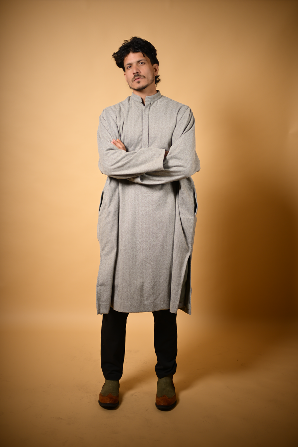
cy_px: 224
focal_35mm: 50
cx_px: 149
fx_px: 621
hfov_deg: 27.0
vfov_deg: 39.6
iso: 80
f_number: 1.4
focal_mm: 50
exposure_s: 1/800
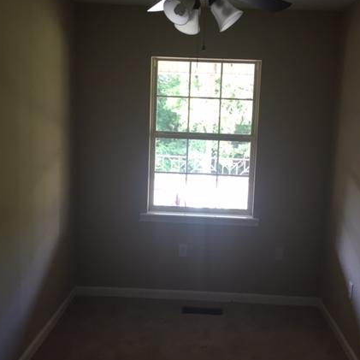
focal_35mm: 39
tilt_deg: -5.9
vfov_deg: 42.8
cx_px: 193
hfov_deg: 42.8
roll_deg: -2.6
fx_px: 459
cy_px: 181
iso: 64
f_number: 2.2
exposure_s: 1/30
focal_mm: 4.15
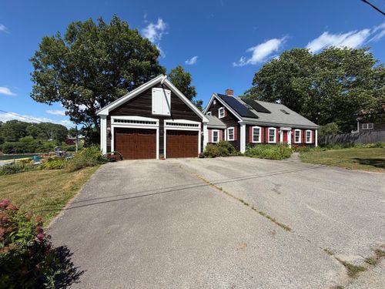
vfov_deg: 85.7
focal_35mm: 14
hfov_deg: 102.1
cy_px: 144
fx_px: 156
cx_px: 192
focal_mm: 2.22
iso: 20
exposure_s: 1/799
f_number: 2.2
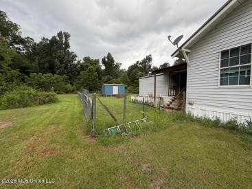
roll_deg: +0.3
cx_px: 126
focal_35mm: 14
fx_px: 102
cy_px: 94
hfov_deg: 102.1
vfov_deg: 85.6
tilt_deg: -2.7
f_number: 2.2
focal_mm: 2.22
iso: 64
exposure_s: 1/502
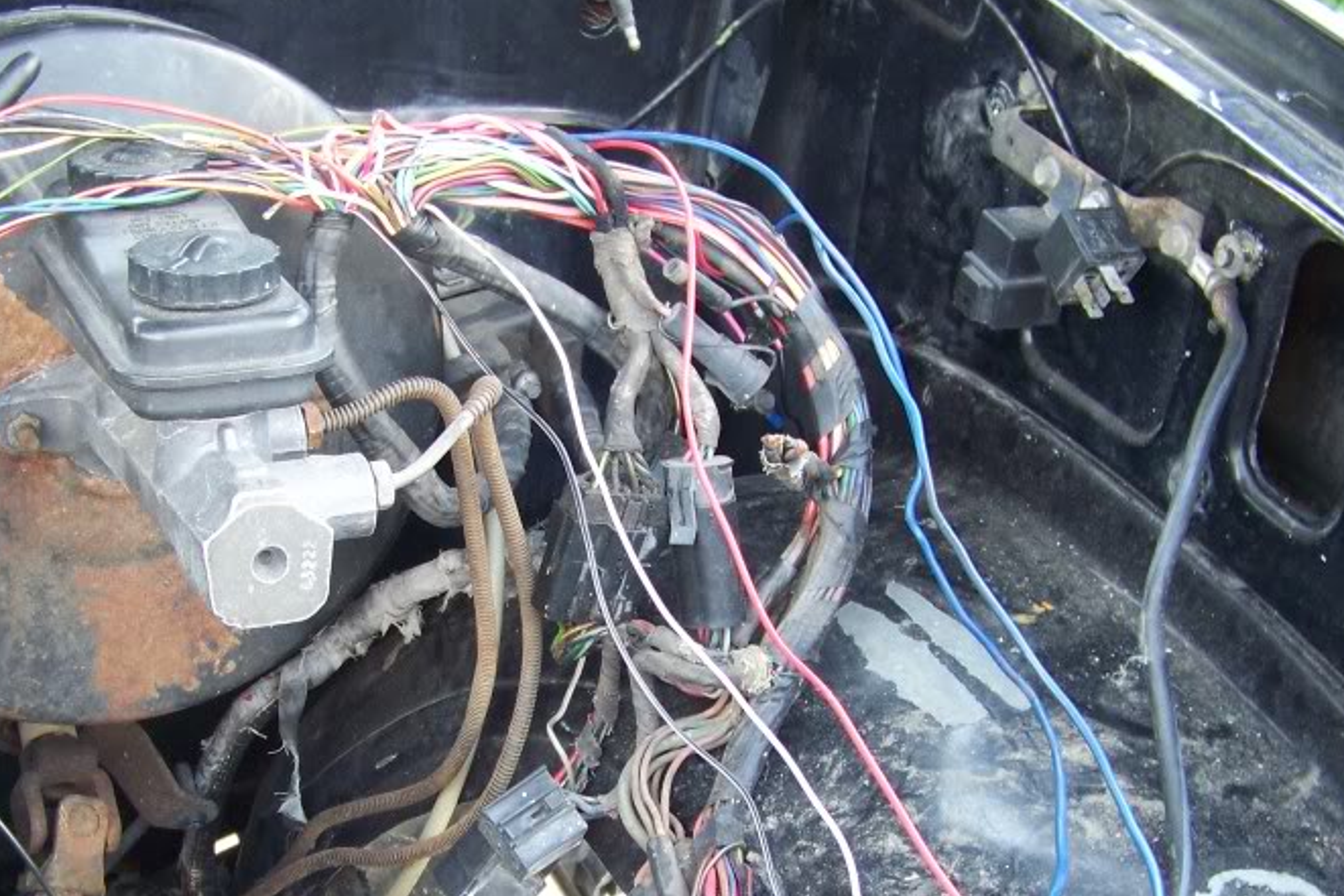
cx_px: 563
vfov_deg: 23.1
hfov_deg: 34.4
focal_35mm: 58
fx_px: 2166
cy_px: 707
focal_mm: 5.9
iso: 80
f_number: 2.8
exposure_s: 1/30
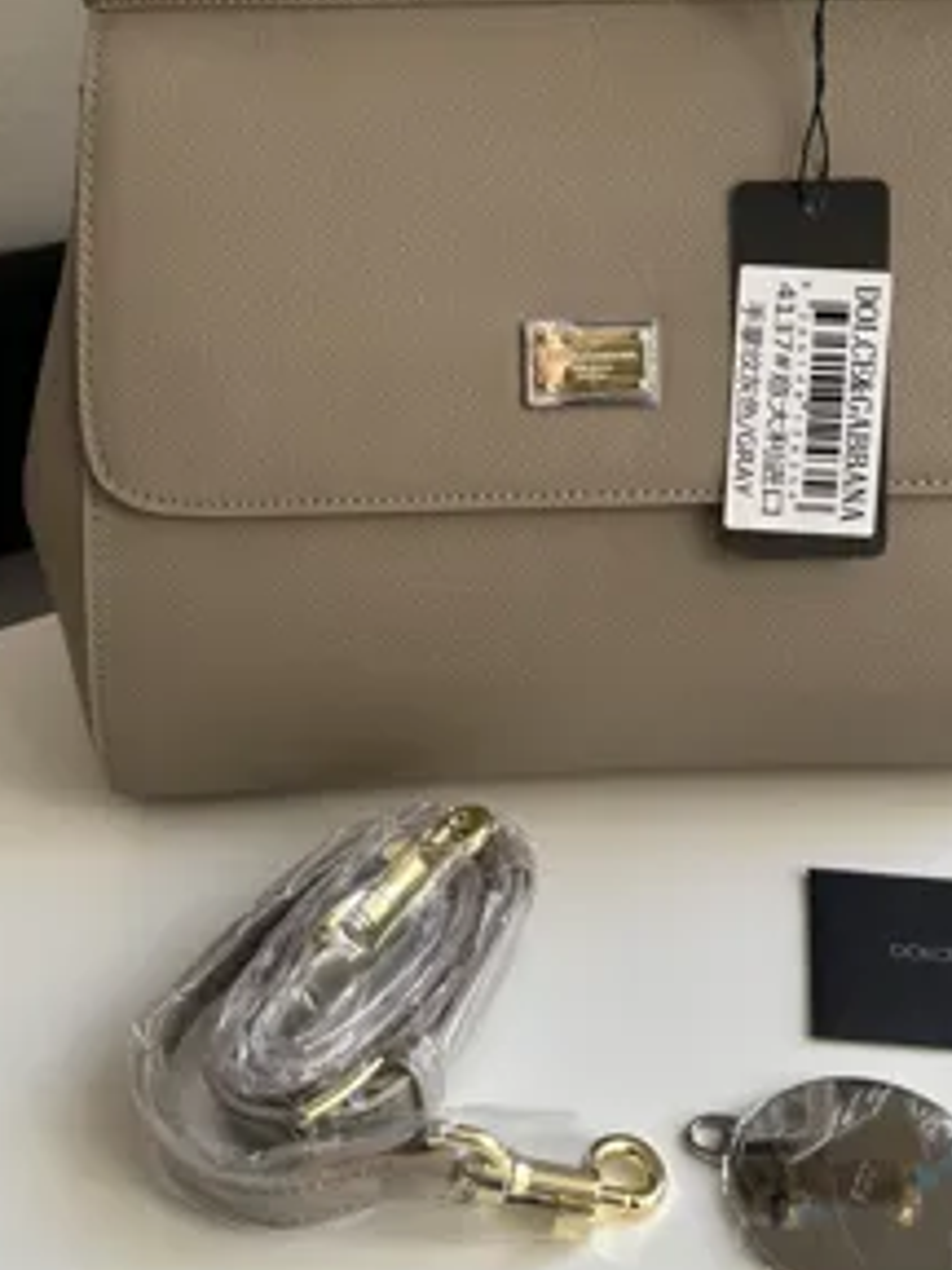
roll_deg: -0.4
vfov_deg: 46.0
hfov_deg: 35.8
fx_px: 1467
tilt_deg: -24.6
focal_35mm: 40
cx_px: 569
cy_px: 419
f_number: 1.78
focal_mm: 6.86
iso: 64
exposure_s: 1/121
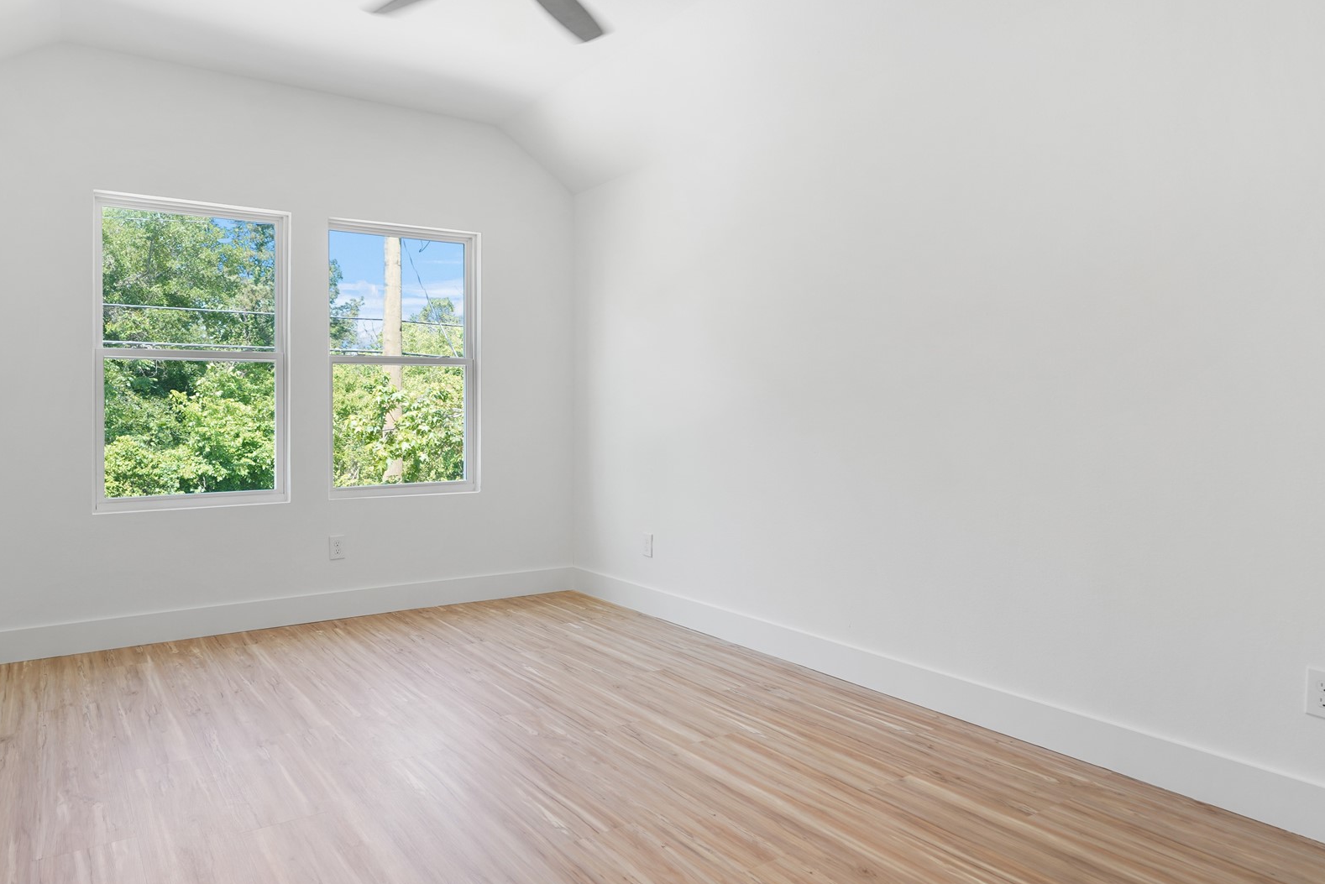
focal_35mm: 22
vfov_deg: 57.2
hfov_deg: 78.2
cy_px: 455
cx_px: 577
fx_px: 810
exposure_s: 1/40
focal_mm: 16
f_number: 5.6
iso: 200
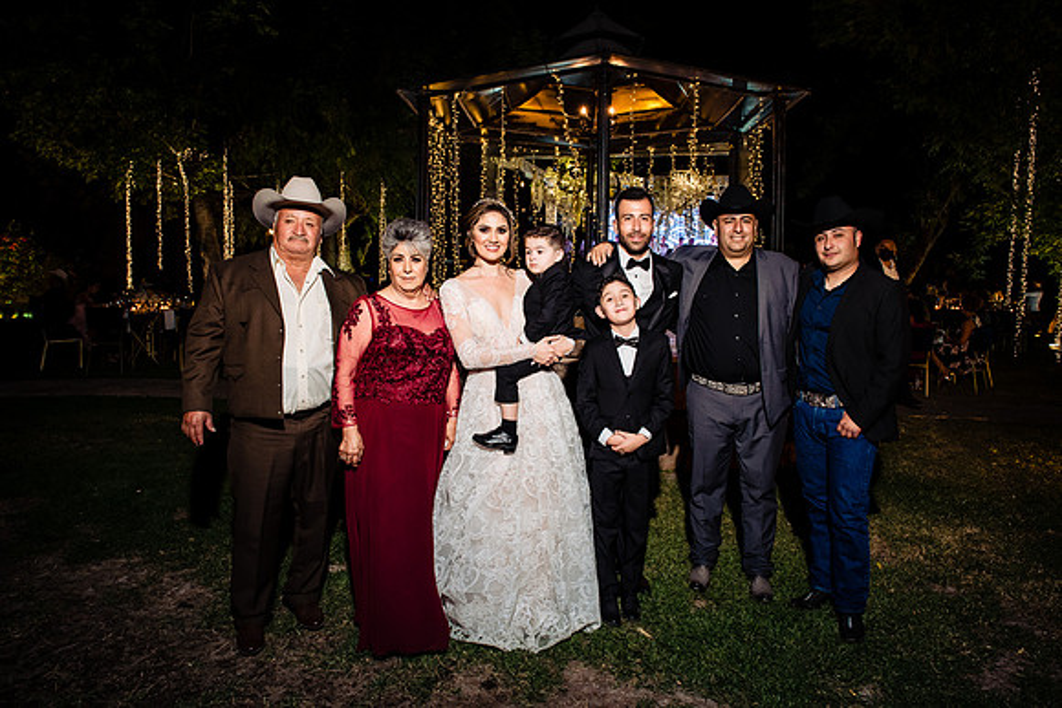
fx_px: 708
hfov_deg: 73.7
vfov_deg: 53.2
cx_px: 531
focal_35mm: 24
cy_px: 354
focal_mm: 24
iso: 1600
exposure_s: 1/50
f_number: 7.1
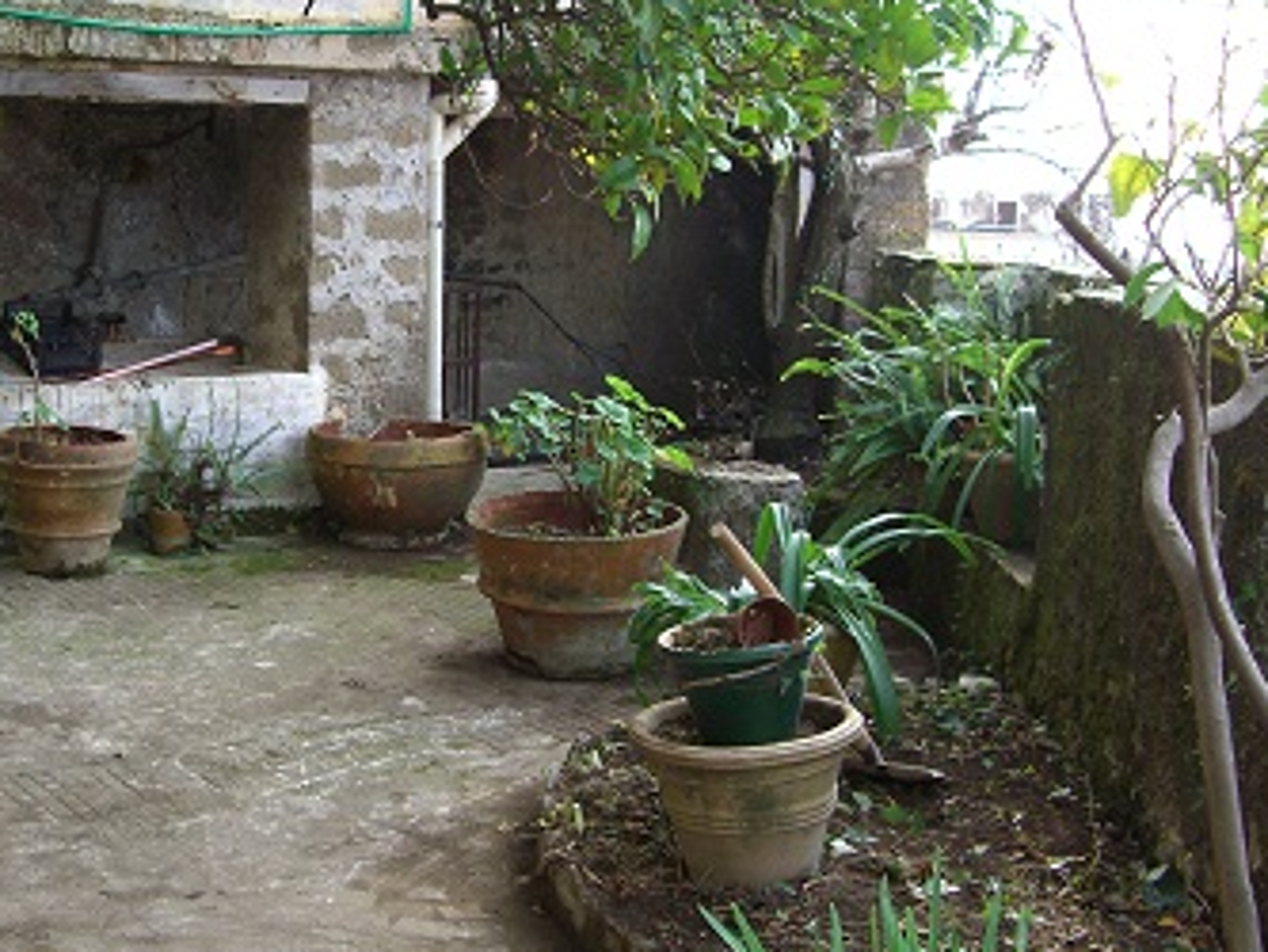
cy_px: 383
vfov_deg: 25.6
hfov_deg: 33.5
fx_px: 2089
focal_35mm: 57
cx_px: 449
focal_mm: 7.9
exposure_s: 1/125
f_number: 2.8
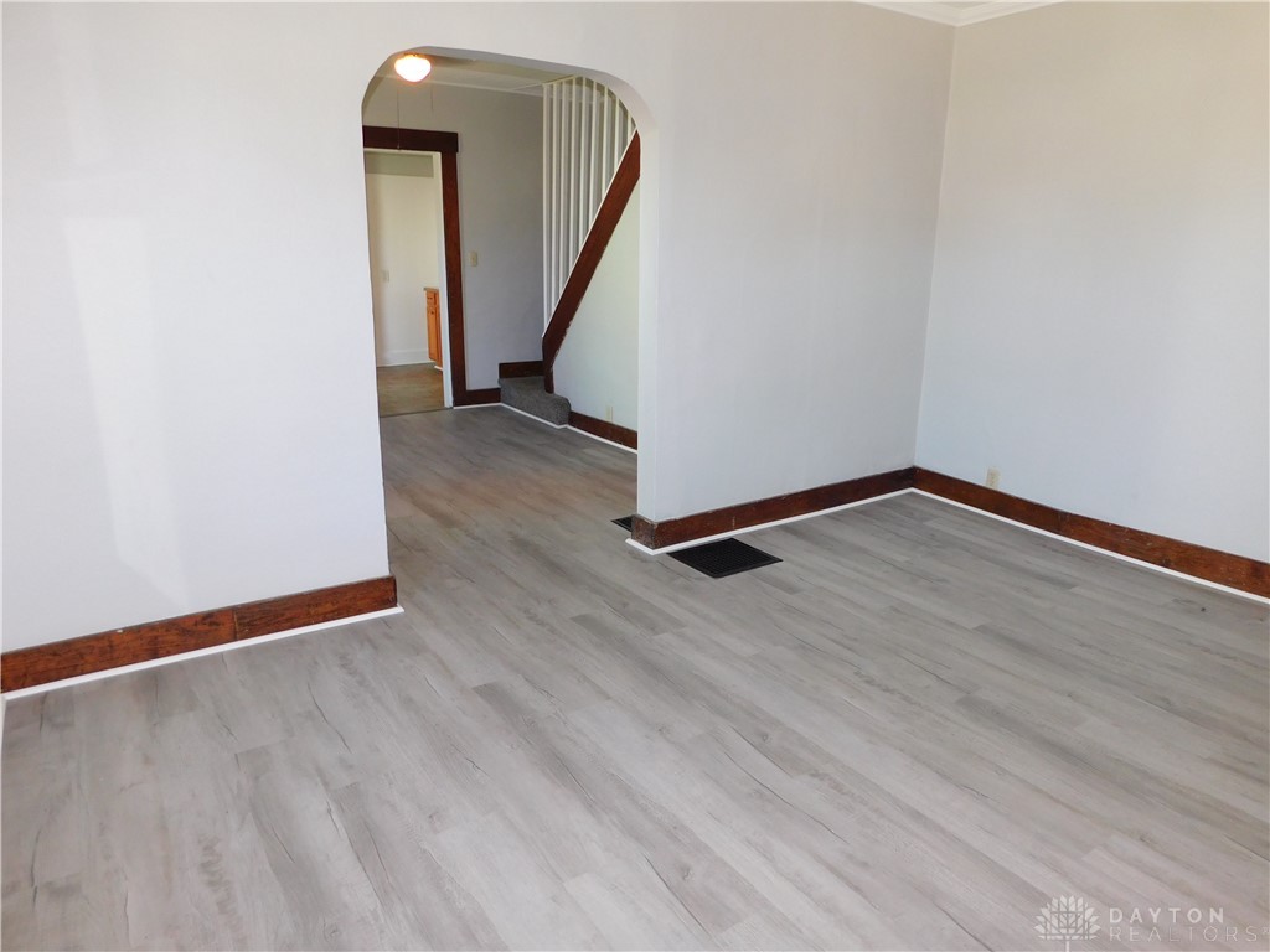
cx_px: 635
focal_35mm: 23
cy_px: 476
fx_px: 844
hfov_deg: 73.9
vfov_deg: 58.9
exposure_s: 1/30
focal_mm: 4
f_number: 3
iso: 200
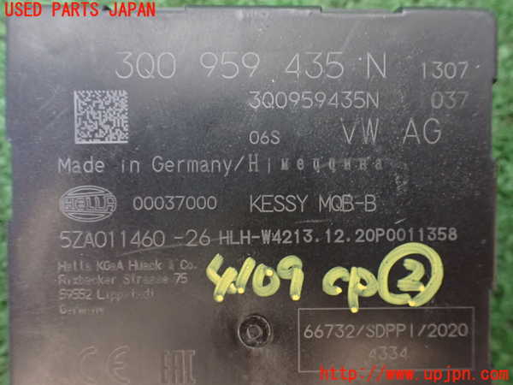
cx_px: 256
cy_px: 192
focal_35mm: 30
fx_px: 445
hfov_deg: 60.0
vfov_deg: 46.8
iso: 1250
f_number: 2.3
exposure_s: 1/30
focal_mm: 5.4
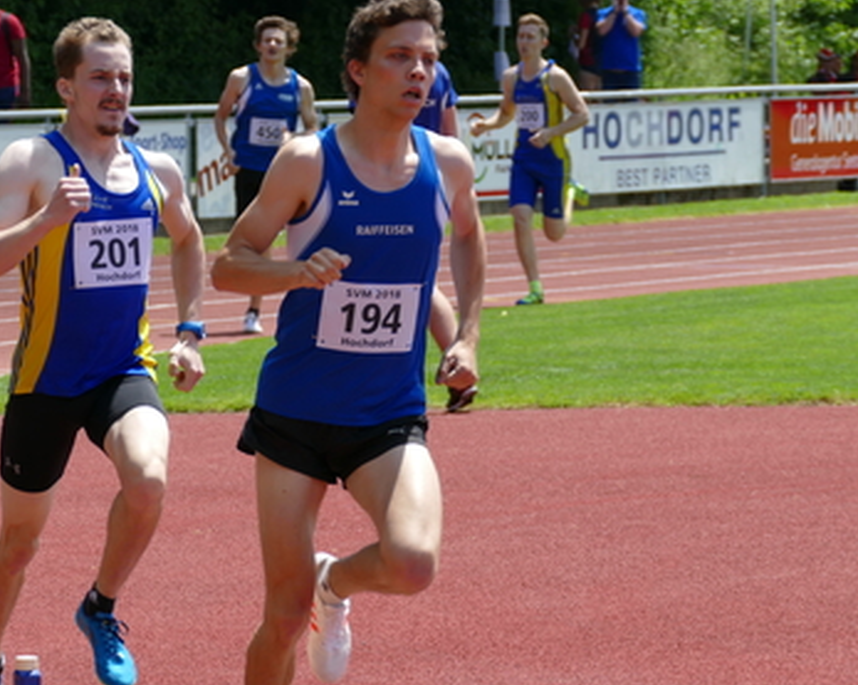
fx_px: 8195
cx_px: 247
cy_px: 383
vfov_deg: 4.8
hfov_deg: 6.0
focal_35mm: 323
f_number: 4
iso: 125
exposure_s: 1/800
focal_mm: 80.51
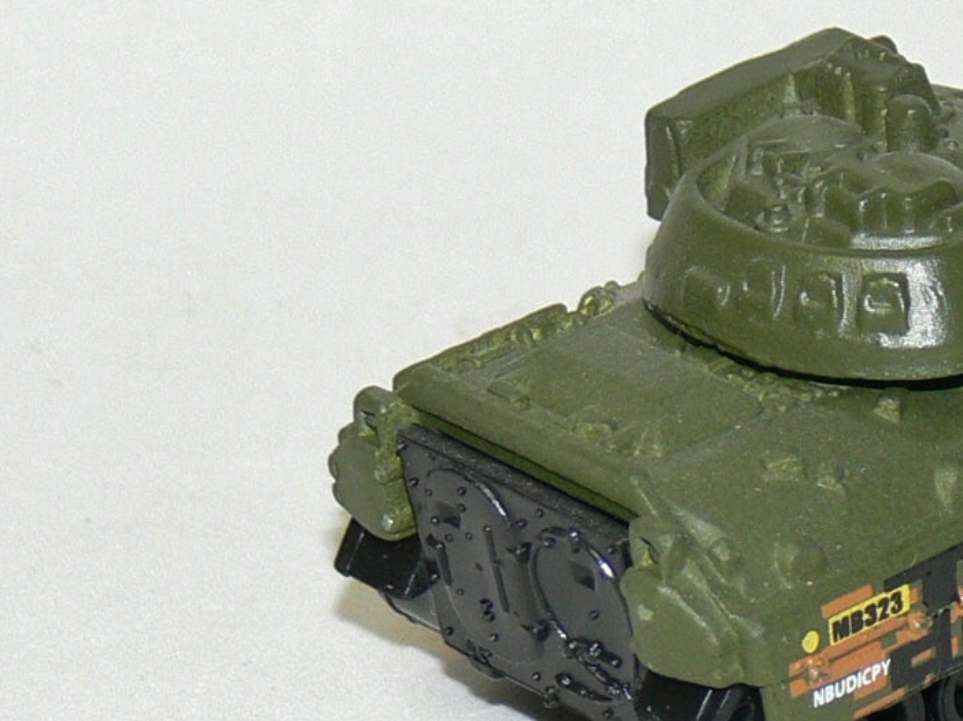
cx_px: 1003
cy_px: 399
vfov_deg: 4.5
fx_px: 9261
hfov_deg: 5.9
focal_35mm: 333
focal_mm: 19.6
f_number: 3.2
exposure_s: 1/30
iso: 100
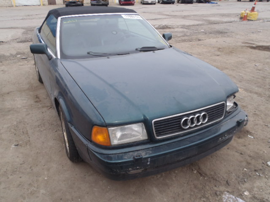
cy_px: 101
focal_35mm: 28
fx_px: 218
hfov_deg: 63.4
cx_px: 135
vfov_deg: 49.7
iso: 80
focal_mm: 5
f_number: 4.5
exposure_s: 1/250
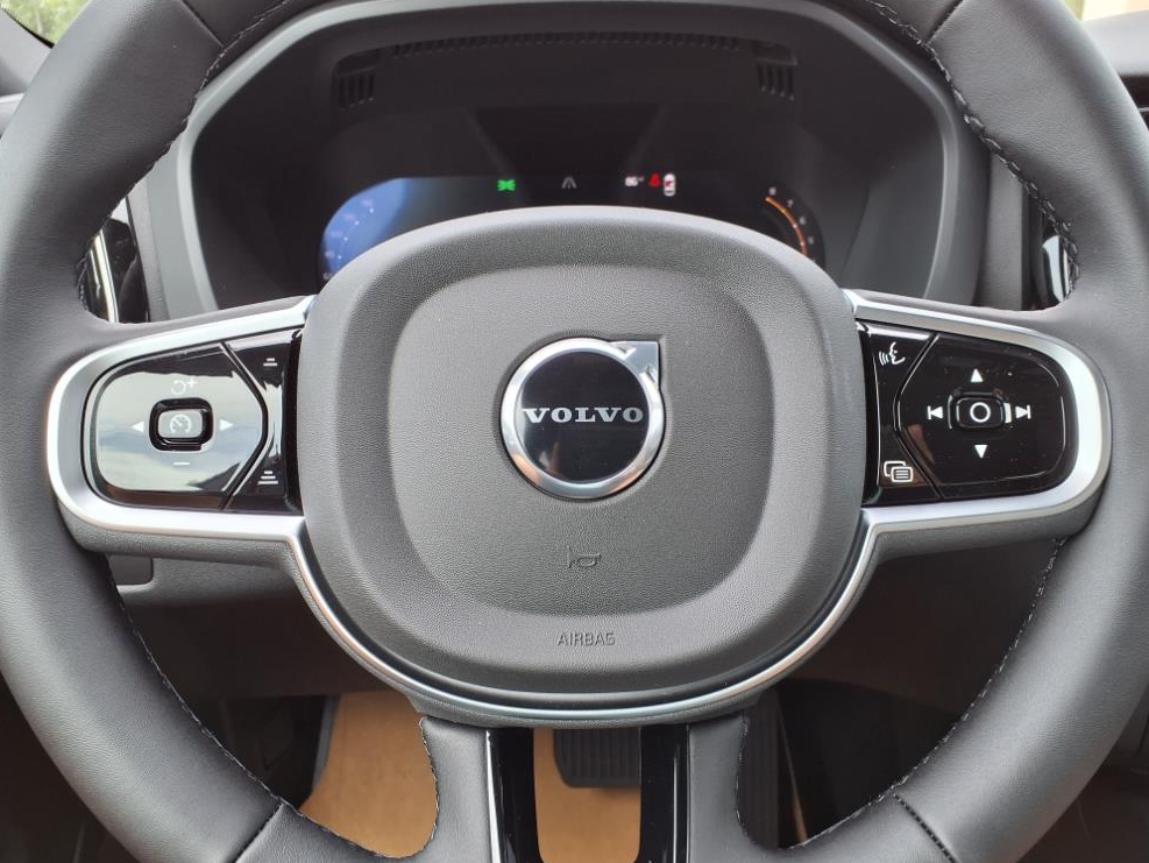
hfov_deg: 63.4
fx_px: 930
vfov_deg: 49.8
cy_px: 440
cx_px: 581
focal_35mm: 28
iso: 40
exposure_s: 1/120
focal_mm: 3.58
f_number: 1.9
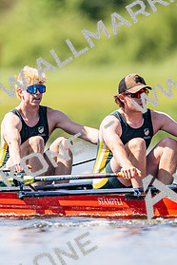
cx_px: 61
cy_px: 130
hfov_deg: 1.1
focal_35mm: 1248
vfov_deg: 1.7
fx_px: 9203
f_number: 4
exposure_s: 1/2500
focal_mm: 600
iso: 360
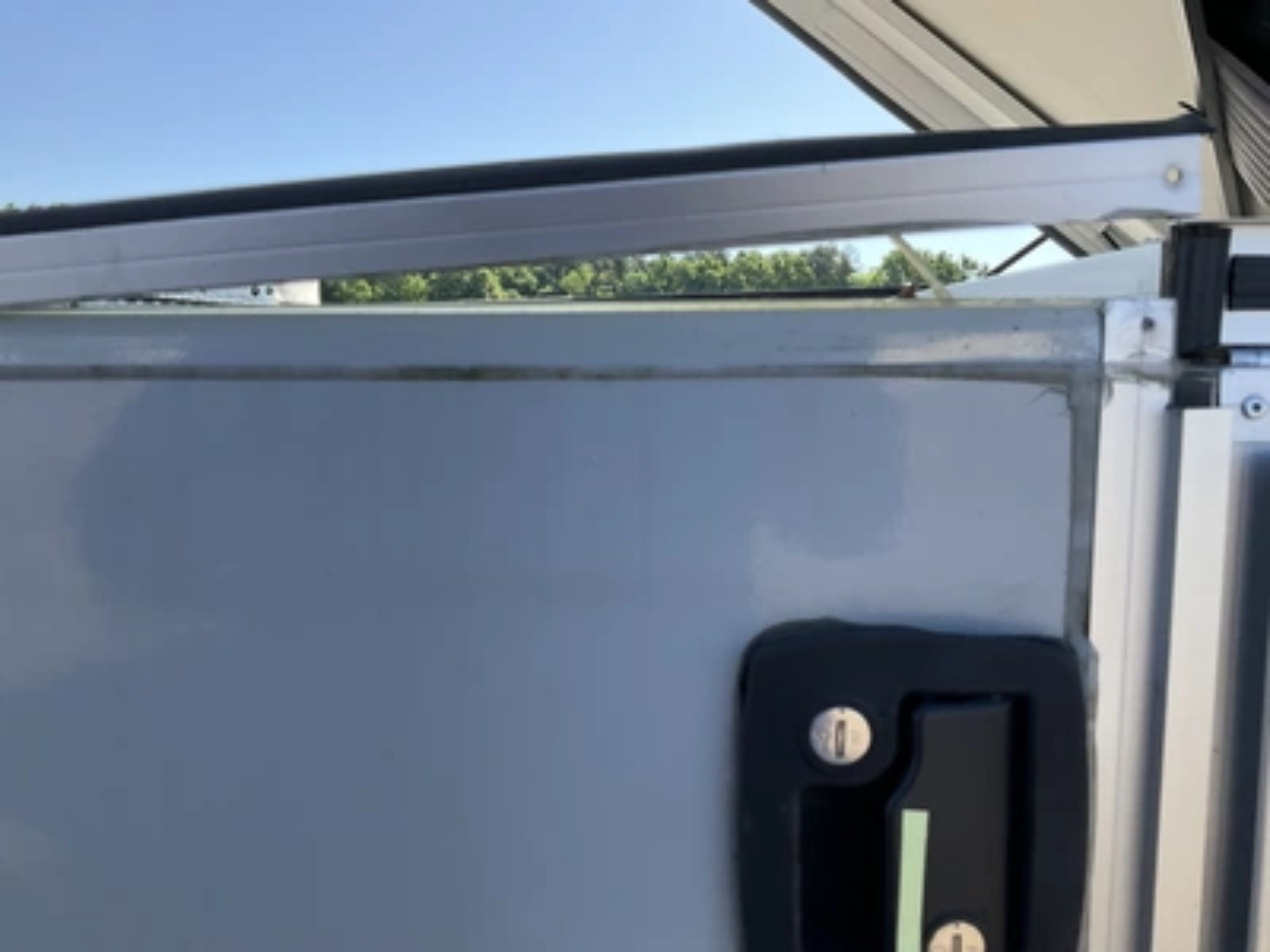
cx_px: 635
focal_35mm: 29
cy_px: 476
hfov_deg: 61.7
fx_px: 1064
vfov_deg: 48.2
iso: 25
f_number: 1.8
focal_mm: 3
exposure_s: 1/428
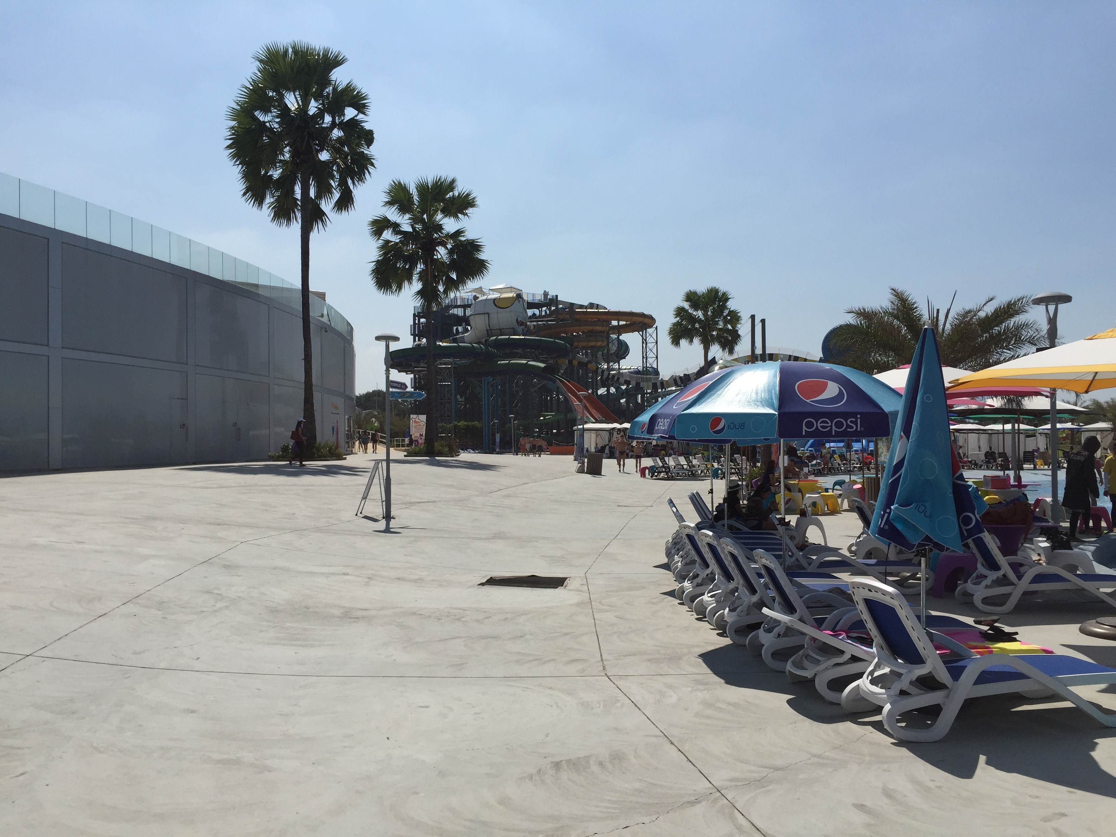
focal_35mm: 29
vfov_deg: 48.2
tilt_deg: +1.8
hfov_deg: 61.7
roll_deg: +0.2
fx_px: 935
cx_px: 558
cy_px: 418
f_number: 2.2
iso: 32
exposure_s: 1/5650
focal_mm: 4.15
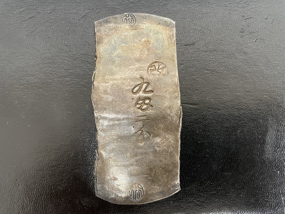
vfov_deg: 53.1
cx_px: 142
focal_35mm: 26
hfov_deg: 67.3
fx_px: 214
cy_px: 107
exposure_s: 1/58
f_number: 1.6
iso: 400
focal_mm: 4.2
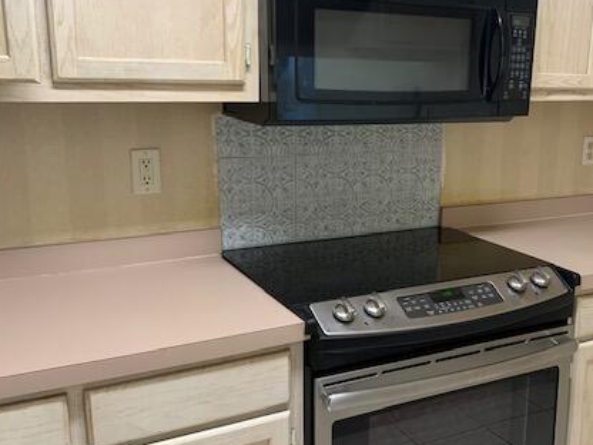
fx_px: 685
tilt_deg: -13.2
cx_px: 401
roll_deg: -2.1
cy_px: 234
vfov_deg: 36.0
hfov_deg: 46.0
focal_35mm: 40
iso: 125
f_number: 1.8
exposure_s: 1/60
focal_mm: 4.25
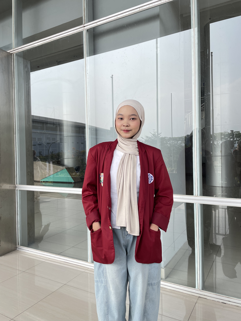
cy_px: 160
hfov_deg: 53.1
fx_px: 241
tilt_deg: -0.1
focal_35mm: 26
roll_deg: +1.4
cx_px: 120
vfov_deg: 67.3
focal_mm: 4.2
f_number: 1.6
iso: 32
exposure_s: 1/1024
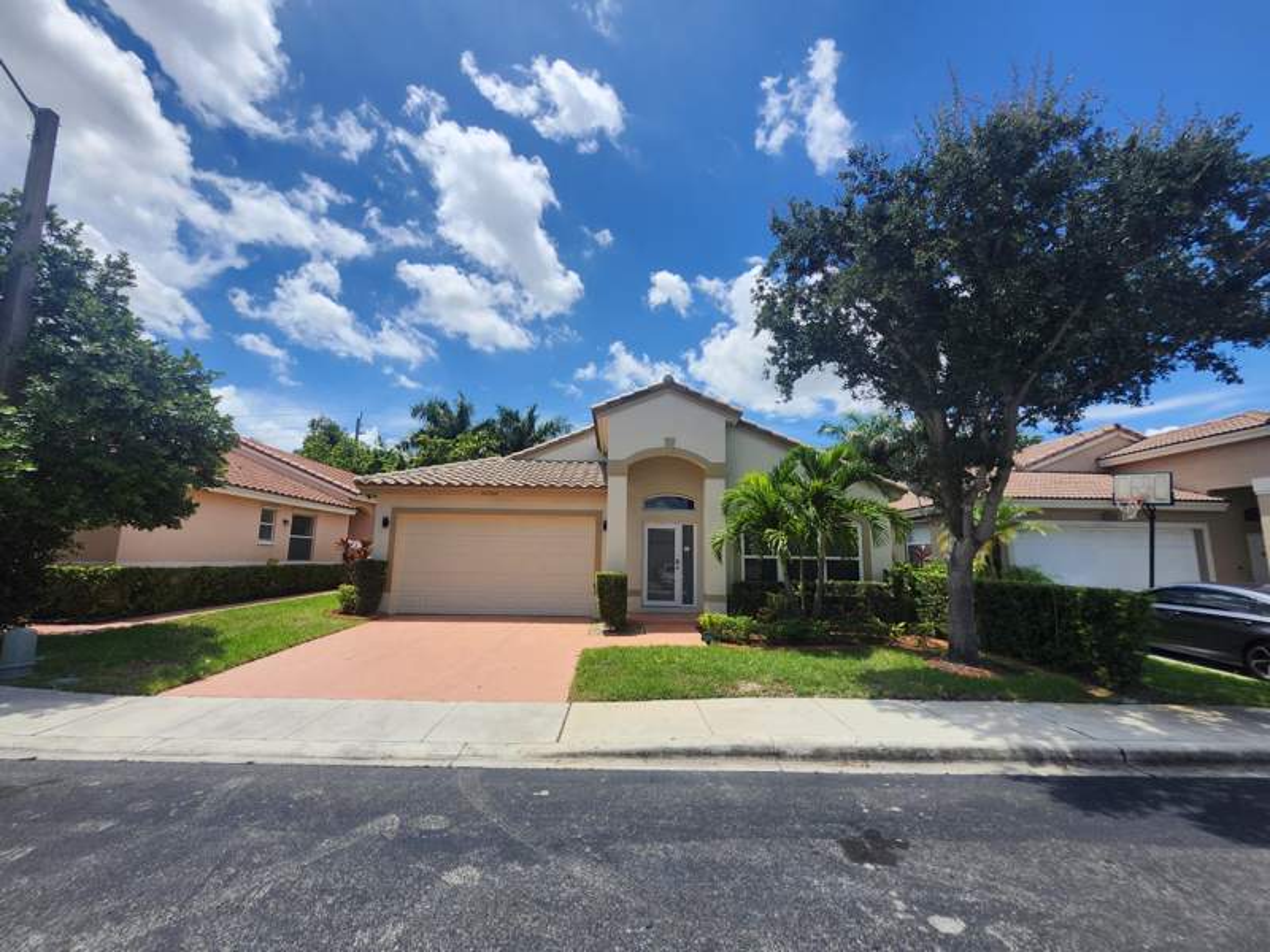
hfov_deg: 106.2
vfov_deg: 89.9
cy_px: 476
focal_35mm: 13
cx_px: 635
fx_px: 477
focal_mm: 1.74
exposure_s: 1/2169
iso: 40
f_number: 2.2
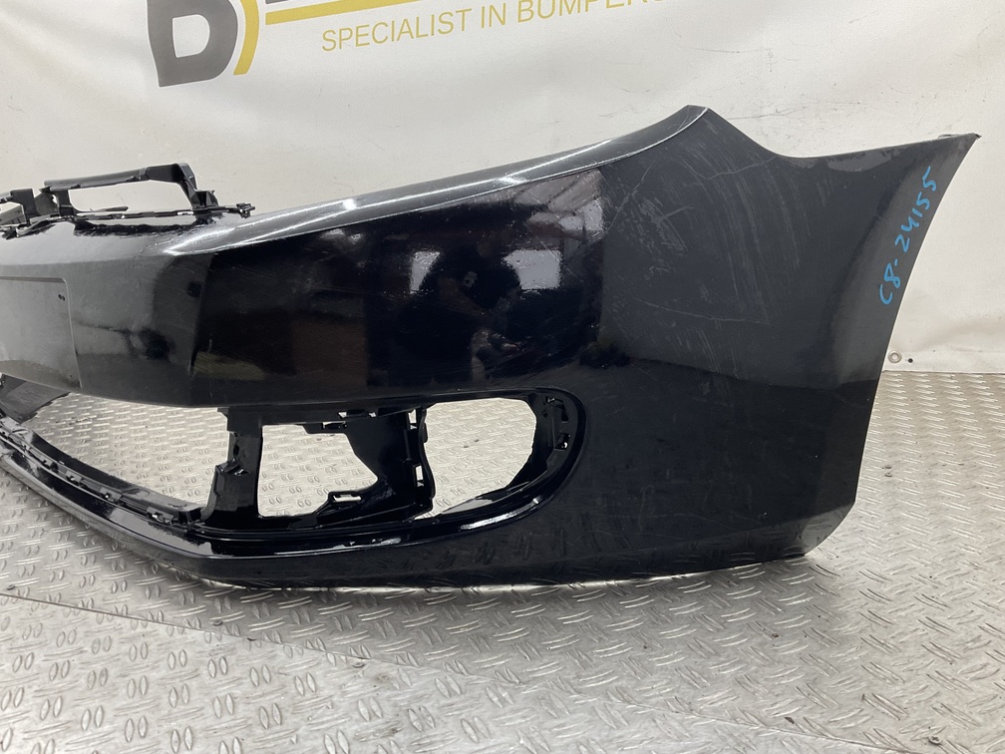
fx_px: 842
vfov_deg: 48.2
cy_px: 377
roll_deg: +1.6
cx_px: 502
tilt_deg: -14.0
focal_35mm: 29
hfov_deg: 61.7
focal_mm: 3
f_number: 1.8
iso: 64
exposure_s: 1/120
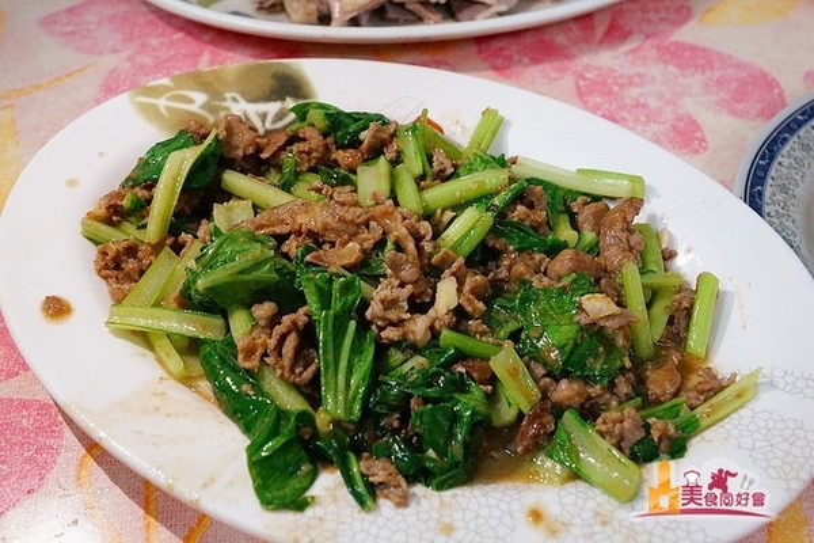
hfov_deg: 46.4
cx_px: 407
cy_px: 272
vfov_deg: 31.9
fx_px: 950
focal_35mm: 42
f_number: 5.6
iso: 3200
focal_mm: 28
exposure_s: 1/45
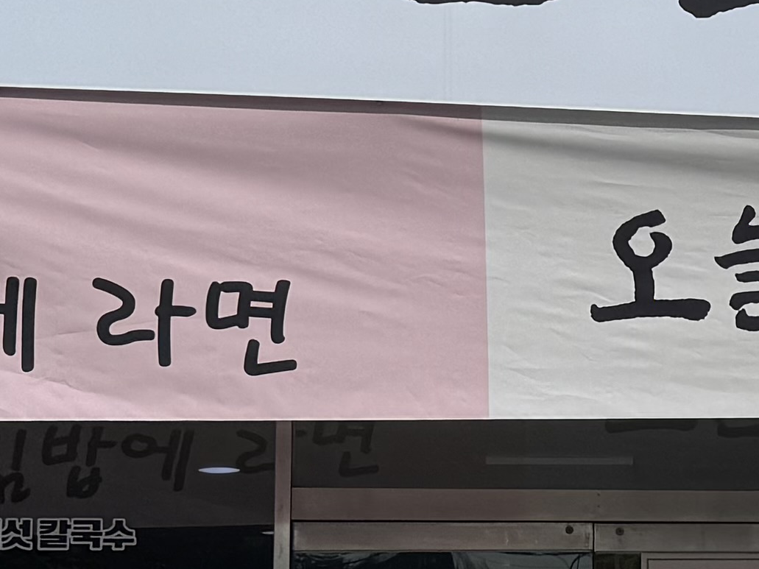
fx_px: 2916
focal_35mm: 133
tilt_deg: +7.1
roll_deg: +1.0
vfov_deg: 11.1
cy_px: 498
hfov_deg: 13.7
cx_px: 1243
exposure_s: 1/10417
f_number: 1.78
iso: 80
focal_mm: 6.76
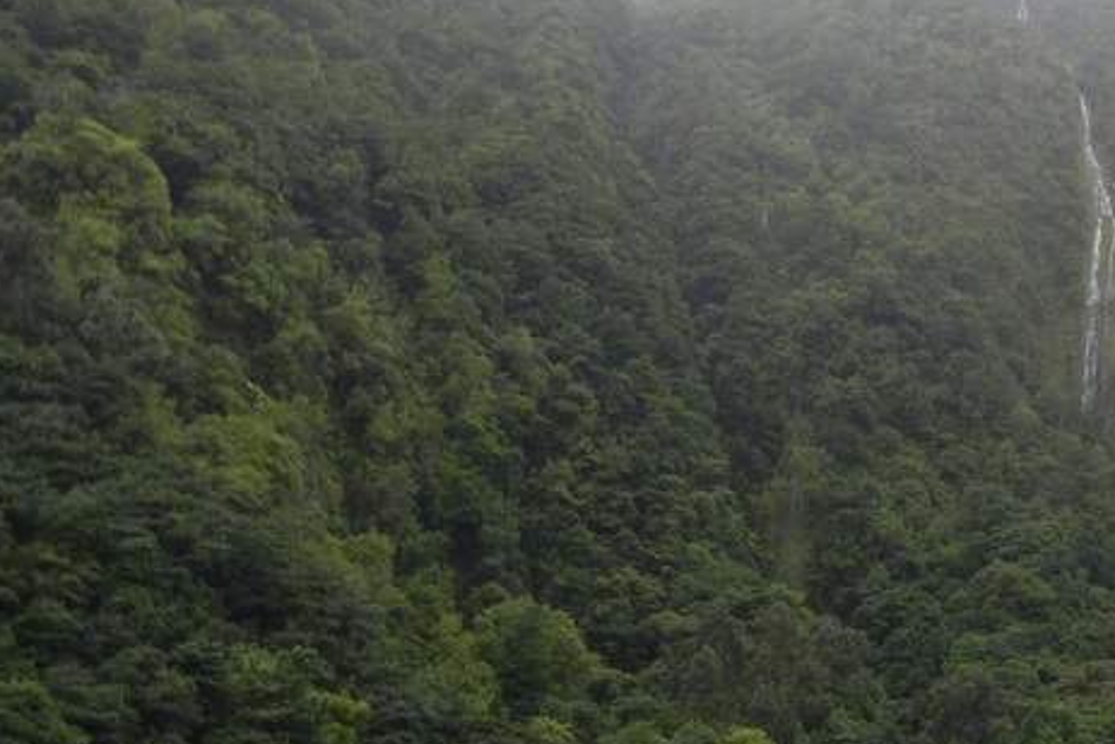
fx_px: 2138
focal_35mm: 69
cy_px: 337
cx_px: 1214
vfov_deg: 19.7
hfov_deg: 26.9
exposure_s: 1/683
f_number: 3.5
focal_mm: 5.4
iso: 160
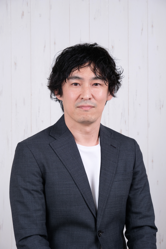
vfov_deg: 24.5
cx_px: 83
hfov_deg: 16.5
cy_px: 124
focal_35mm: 83
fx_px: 574
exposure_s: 1/125
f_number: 8
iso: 400
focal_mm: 55
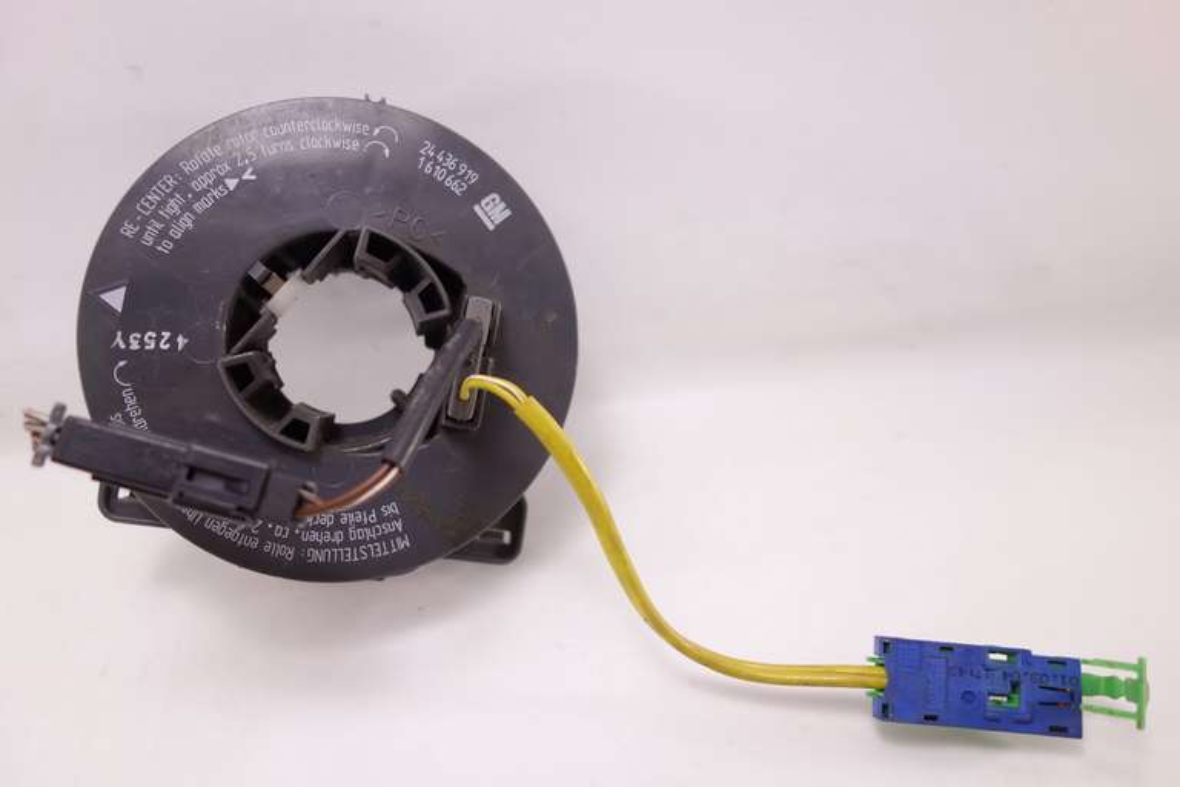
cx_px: 590
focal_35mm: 28
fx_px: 918
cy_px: 394
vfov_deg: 46.4
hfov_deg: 65.5
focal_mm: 10.4
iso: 125
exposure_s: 1/100
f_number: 2.2
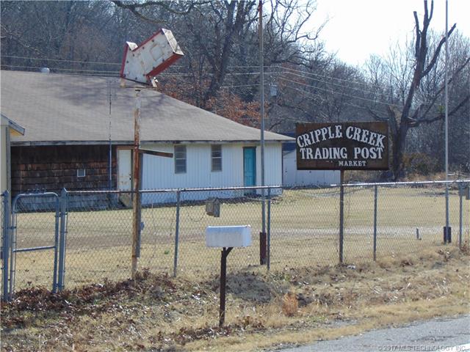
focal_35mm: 108
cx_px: 235
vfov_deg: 13.7
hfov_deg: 18.2
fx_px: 1466
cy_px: 176
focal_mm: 19.4
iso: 80
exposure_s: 1/500
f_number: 3.9
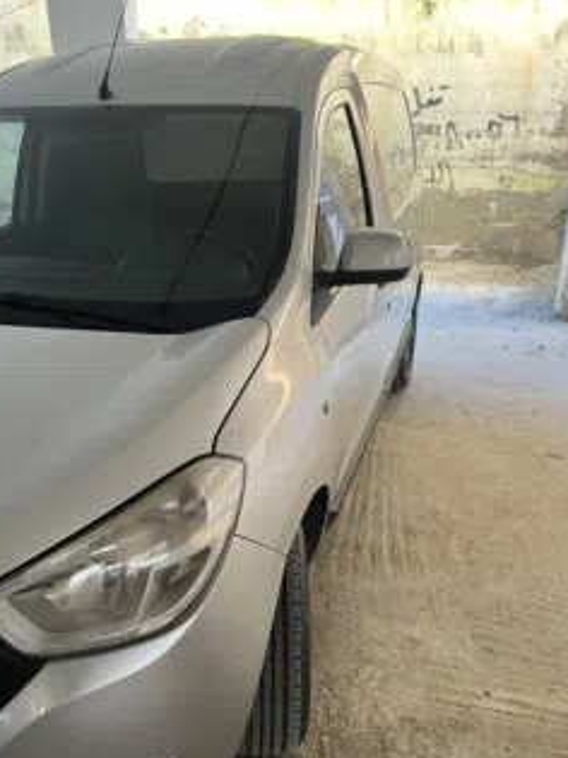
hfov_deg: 42.9
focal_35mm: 33
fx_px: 722
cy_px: 438
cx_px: 258
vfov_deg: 55.1
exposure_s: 1/96
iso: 125
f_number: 1.5
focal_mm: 5.7
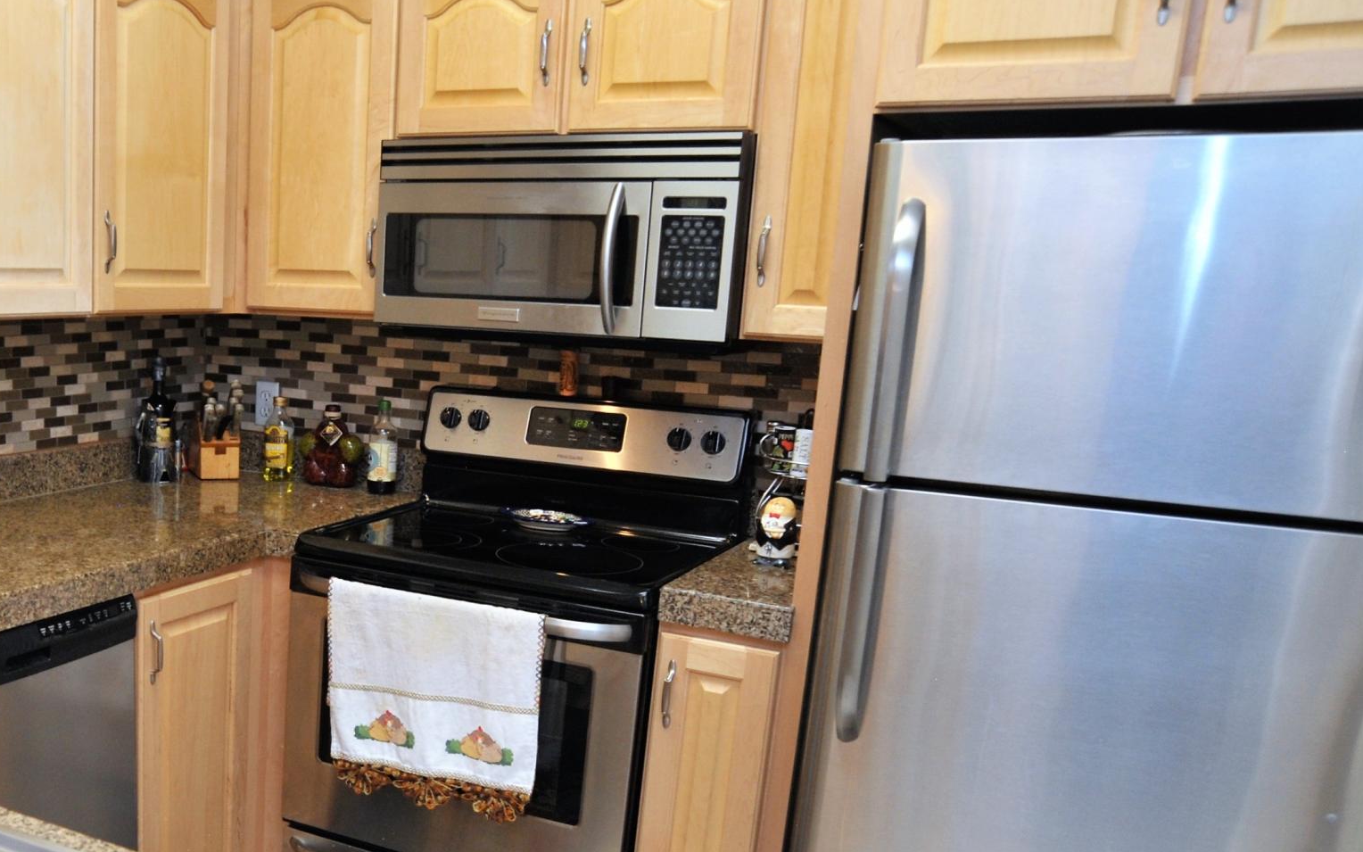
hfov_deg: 49.7
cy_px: 573
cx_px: 212
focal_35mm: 36
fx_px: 1337
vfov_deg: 35.0
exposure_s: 1/30
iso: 1000
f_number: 6.3
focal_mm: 18
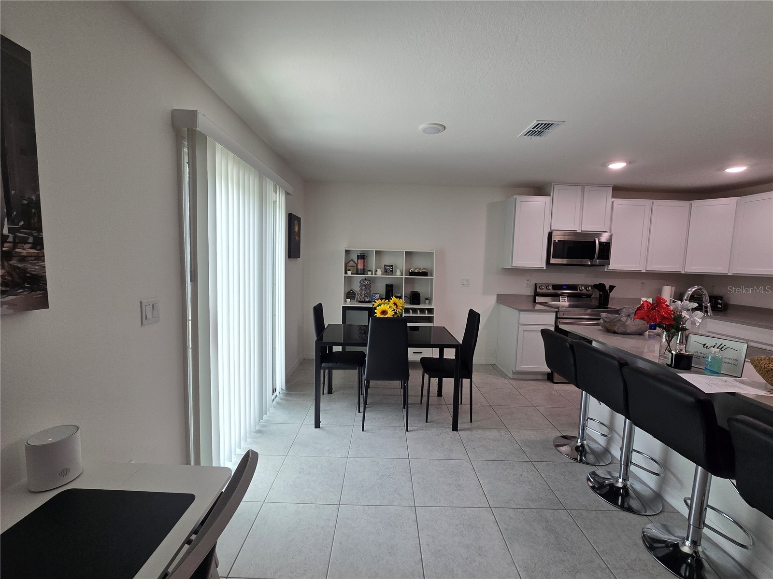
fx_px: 290
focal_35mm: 13
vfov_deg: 89.9
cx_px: 386
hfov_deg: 106.2
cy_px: 290
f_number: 2.2
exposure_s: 1/120
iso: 80
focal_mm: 2.2
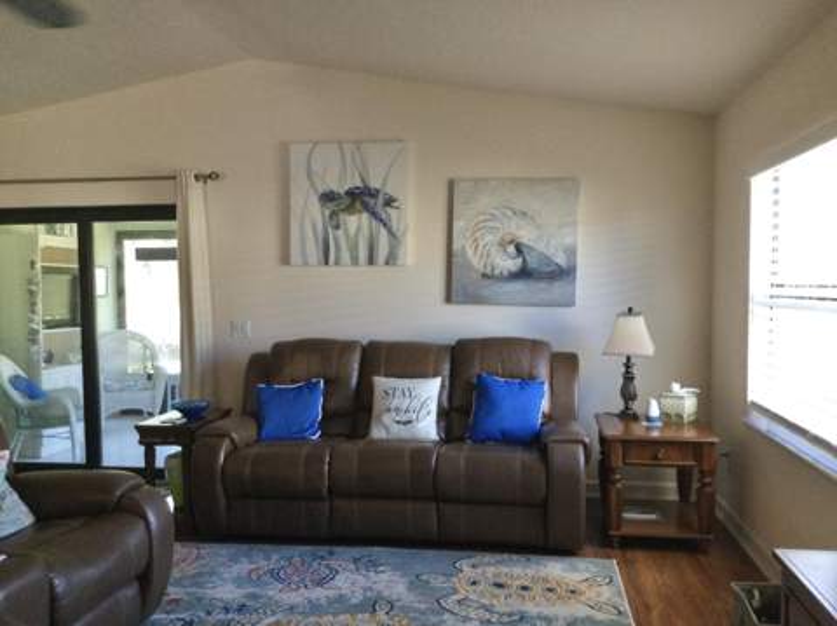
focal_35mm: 31
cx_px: 418
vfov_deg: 45.4
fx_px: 749
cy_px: 313
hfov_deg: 58.4
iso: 100
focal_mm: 3.3
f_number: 2.4
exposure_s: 1/30
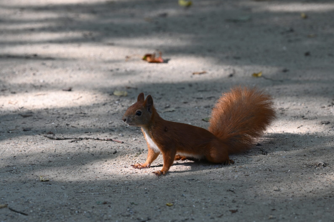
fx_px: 1800
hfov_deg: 10.6
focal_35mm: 194
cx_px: 162
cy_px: 130
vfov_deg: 7.1
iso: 125
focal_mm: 120
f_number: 4.5
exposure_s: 1/125
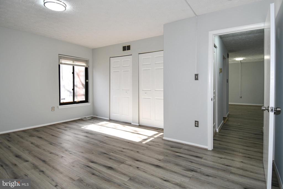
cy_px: 94
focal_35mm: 18
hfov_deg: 90.0
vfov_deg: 67.4
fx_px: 142
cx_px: 142
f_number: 5
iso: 200
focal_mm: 12
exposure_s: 1/100
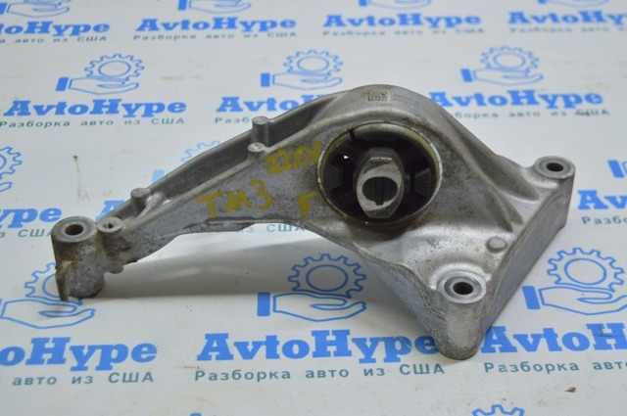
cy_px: 208
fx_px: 1044
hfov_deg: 33.4
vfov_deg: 22.6
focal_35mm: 60
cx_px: 314
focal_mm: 40
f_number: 5
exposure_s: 1/50
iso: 400
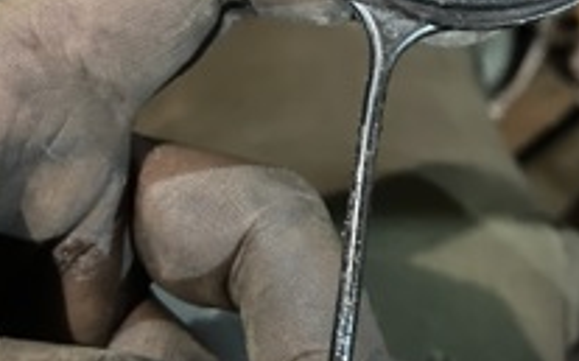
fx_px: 1009
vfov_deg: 19.9
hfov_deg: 31.9
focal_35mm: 64
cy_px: 31
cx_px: 355
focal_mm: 5.1
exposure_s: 1/13
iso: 640
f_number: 1.6
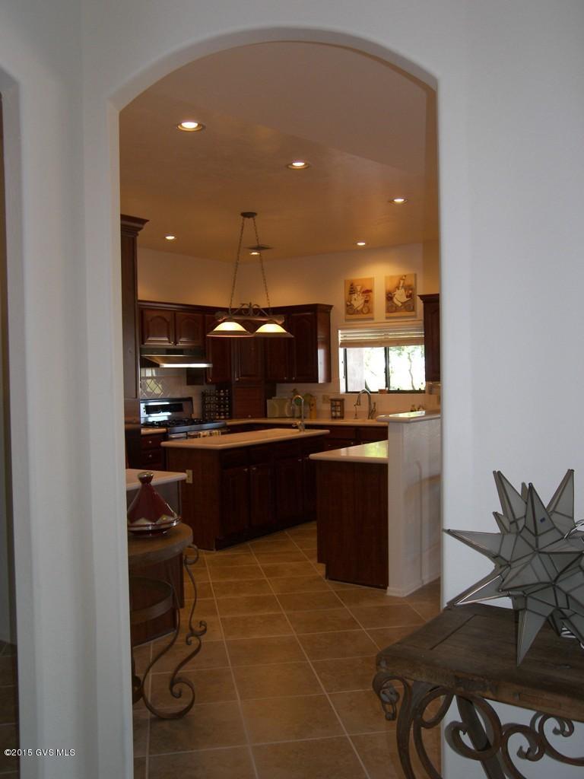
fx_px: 765
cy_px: 390
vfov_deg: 54.0
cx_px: 292
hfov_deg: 41.8
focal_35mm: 34
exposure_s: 1/30
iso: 100
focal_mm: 7.2
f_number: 3.2
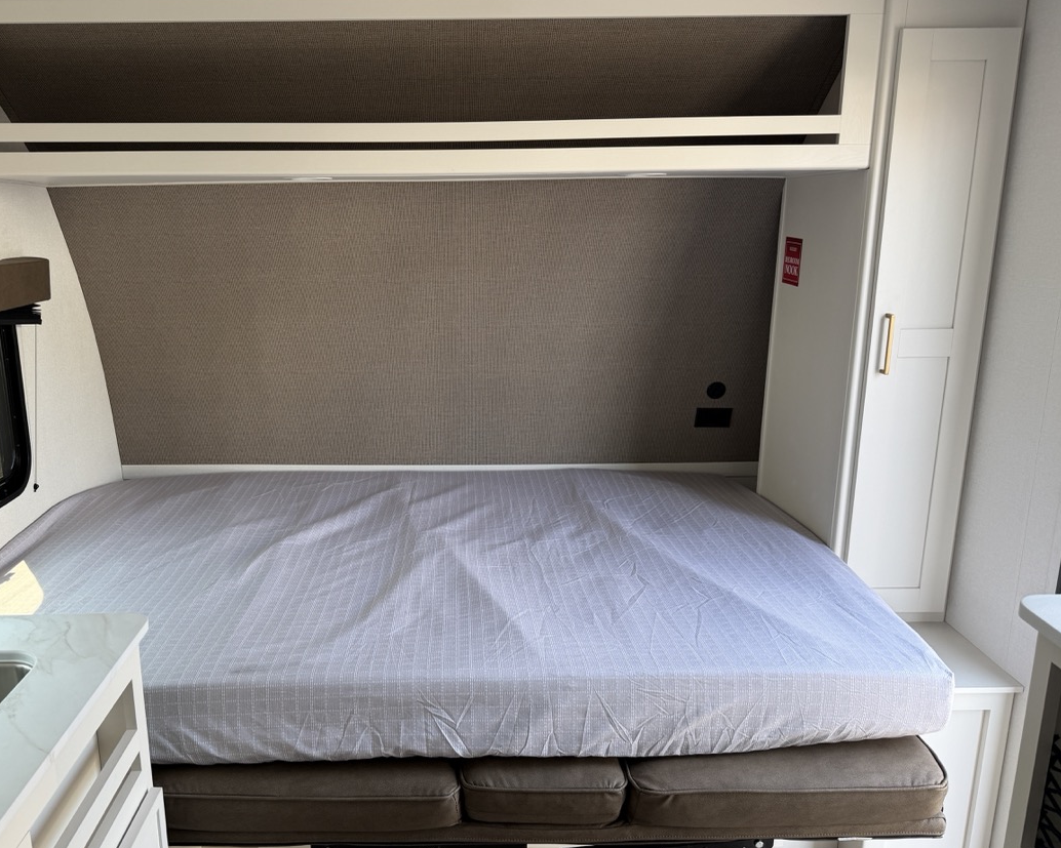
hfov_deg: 60.2
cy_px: 452
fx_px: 911
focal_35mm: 29
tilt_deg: -12.5
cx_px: 455
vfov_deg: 49.9
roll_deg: -0.3
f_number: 1.78
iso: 80
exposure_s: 1/121
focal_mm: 6.76
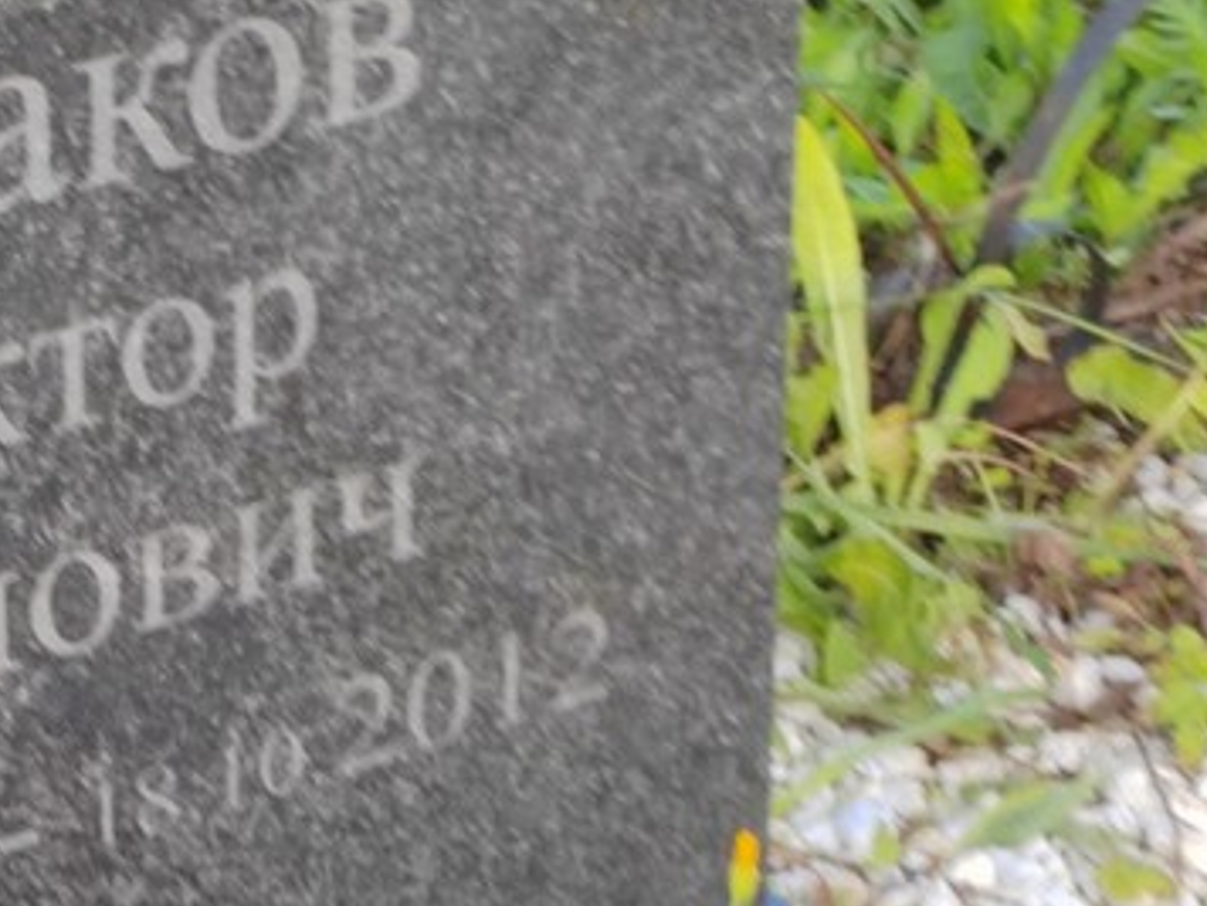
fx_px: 6032
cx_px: 85
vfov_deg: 8.6
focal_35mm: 173
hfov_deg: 11.3
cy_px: 787
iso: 100
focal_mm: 5.52
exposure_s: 1/110
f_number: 1.9
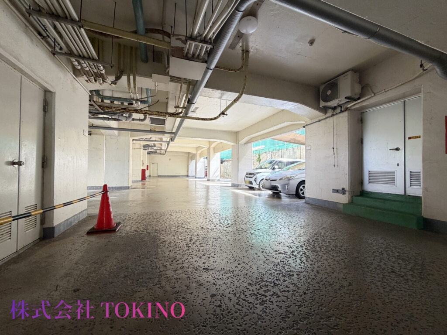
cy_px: 168
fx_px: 181
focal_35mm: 14
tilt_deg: +1.4
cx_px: 224
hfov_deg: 102.1
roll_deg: -0.4
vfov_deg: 85.7
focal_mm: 2.22
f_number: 2.2
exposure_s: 1/121
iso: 160
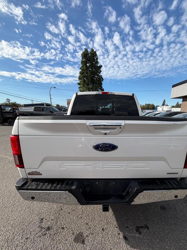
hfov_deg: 74.3
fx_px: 122
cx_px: 107
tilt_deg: -15.2
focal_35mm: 17
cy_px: 147
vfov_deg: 90.1
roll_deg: -1.8
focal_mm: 2.22
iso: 25
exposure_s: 1/770
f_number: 2.2
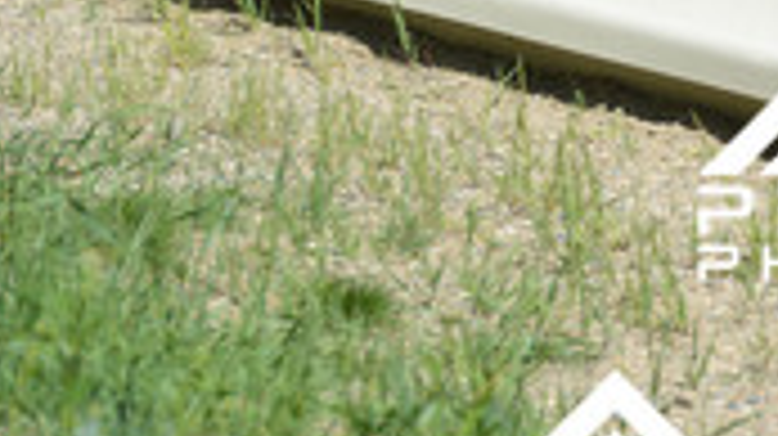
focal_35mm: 472
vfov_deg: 2.6
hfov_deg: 4.6
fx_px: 9730
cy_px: 92
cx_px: 872
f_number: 6.3
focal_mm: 195
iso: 200
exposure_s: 1/640
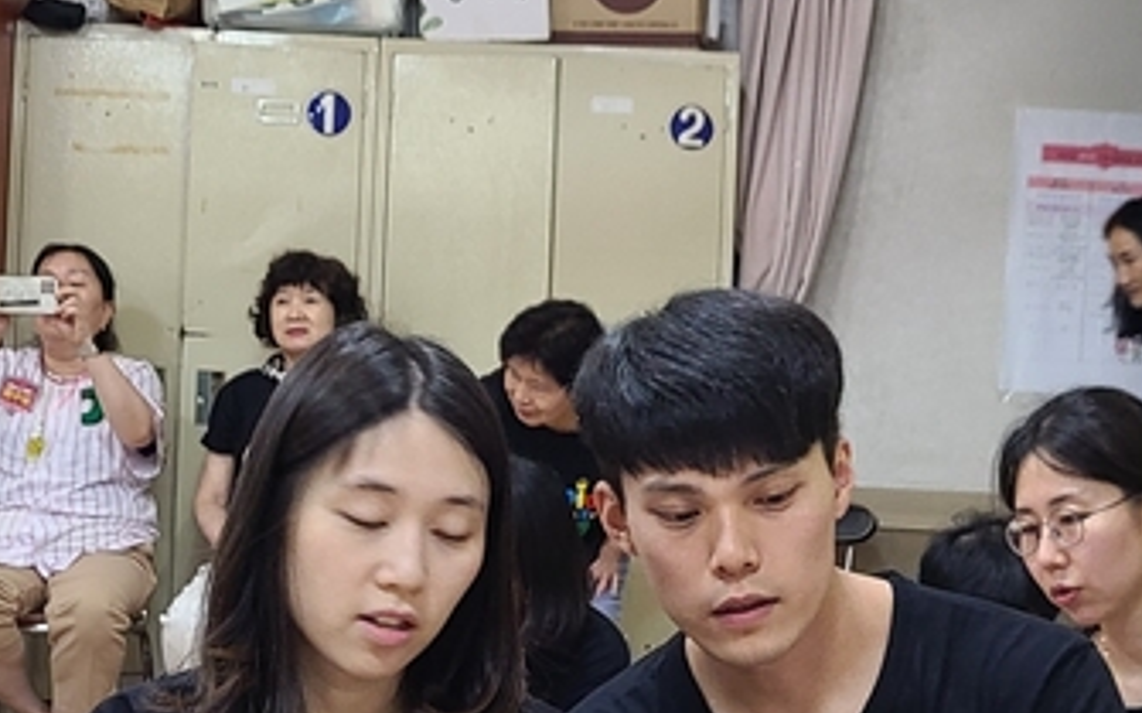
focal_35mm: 83
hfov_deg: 24.9
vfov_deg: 15.6
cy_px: 556
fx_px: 2582
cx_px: 689
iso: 200
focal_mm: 5.4
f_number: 1.8
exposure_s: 1/60.2
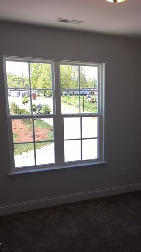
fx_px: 273
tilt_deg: -12.1
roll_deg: +0.0
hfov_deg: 28.2
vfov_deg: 49.0
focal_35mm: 41
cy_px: 154
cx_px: 118
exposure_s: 1/120
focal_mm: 4.15
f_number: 2.2
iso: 25
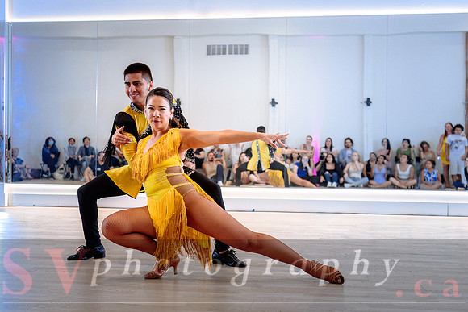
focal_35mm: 48
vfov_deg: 28.3
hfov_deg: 41.4
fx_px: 620
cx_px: 239
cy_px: 156
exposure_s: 1/250
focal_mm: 46
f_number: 2.8
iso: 1600
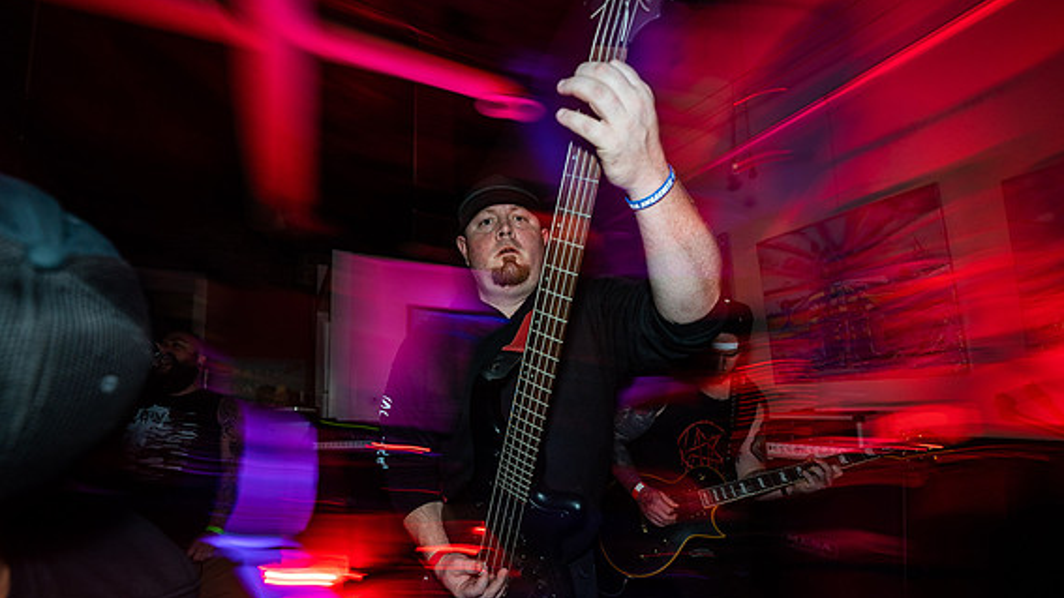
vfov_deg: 70.2
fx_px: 423
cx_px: 527
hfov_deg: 103.0
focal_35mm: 15
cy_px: 342
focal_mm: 14
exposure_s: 1/10
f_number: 2.8
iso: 160
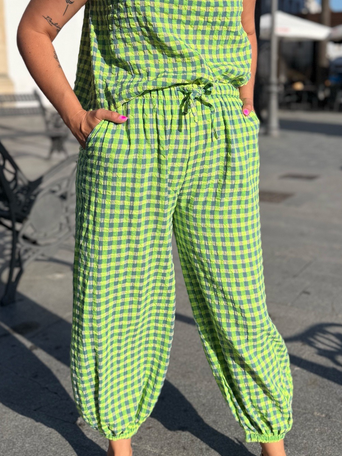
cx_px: 209
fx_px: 580
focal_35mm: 44
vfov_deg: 42.3
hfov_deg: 32.8
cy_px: 148
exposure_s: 1/7353
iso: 80
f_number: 1.78
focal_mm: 6.76
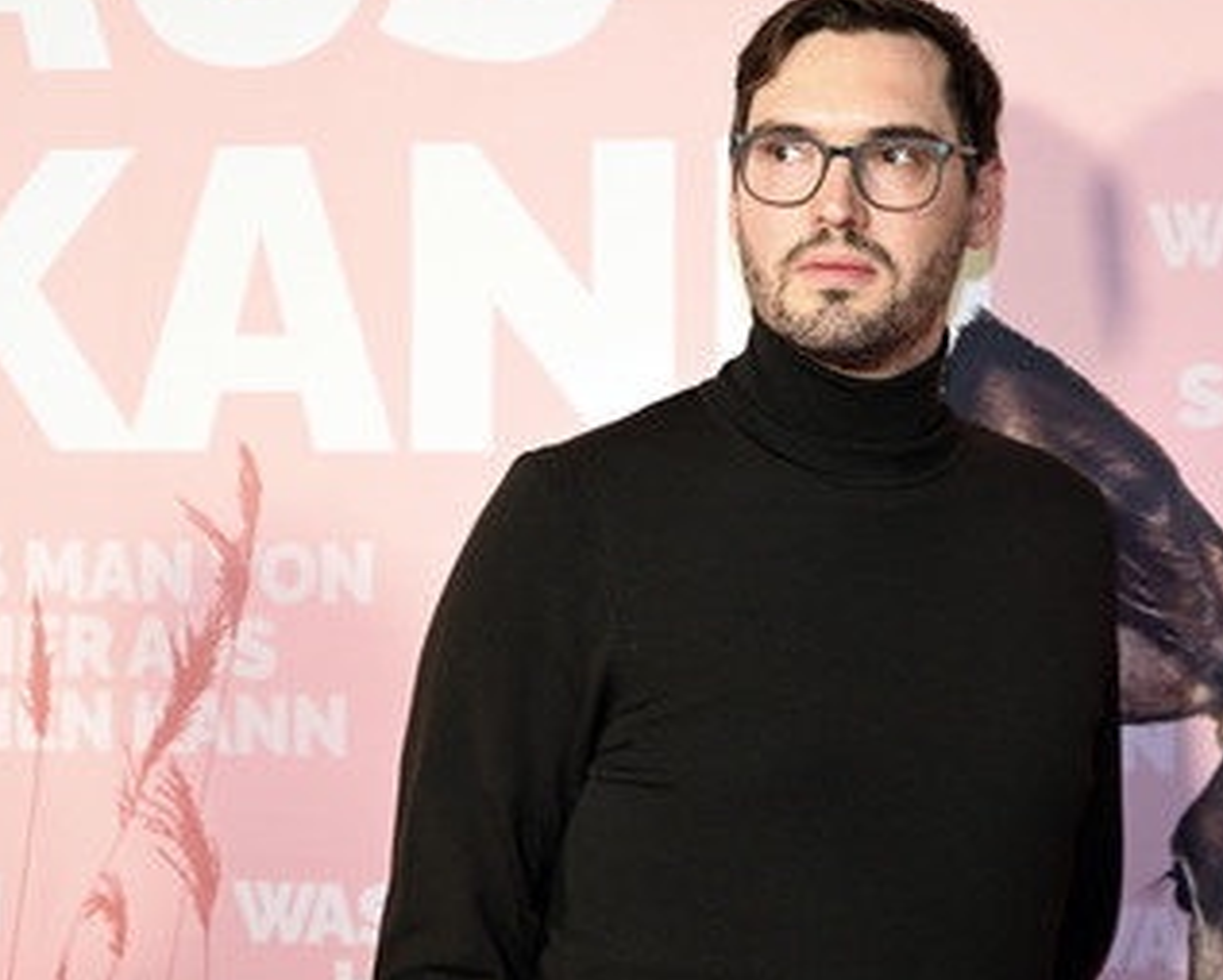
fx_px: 3622
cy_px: 521
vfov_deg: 15.4
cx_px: 858
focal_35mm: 100
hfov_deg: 19.1
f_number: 2.8
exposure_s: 1/125
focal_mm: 75
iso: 640
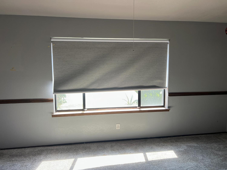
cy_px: 85
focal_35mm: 26
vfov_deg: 53.1
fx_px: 170
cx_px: 114
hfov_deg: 67.3
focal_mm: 5.7
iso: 40
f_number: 1.5
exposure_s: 1/155
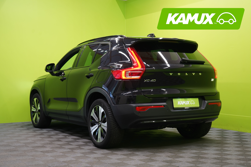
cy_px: 84
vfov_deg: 25.1
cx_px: 126
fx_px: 376
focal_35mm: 54
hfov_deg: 36.9
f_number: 5
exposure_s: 1/25
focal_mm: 54
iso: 400
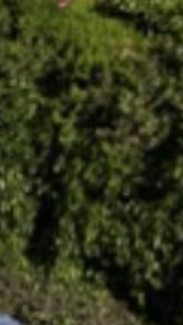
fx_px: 1913
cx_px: -941
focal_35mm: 222
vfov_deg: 9.4
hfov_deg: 4.2
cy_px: 516
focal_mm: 8.38
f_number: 2.8
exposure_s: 1/3200
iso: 100
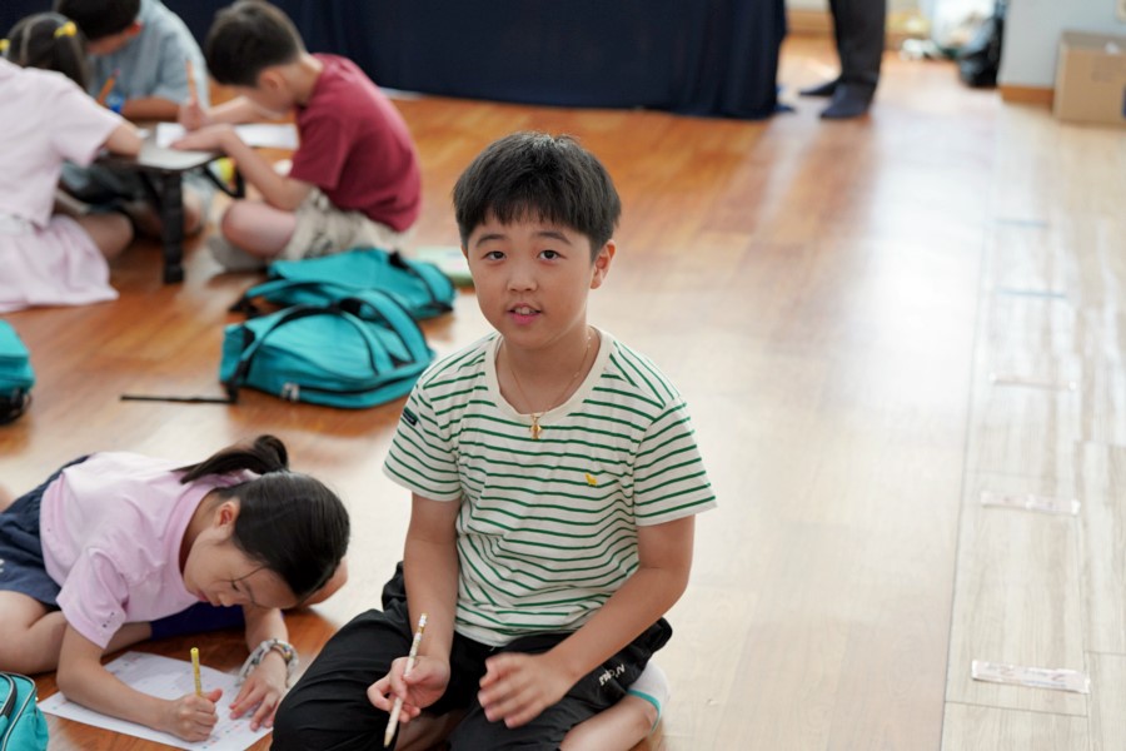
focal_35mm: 70
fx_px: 2189
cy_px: 376
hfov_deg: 28.8
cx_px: 563
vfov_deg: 19.5
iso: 1000
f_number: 4
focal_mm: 70
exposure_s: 1/160
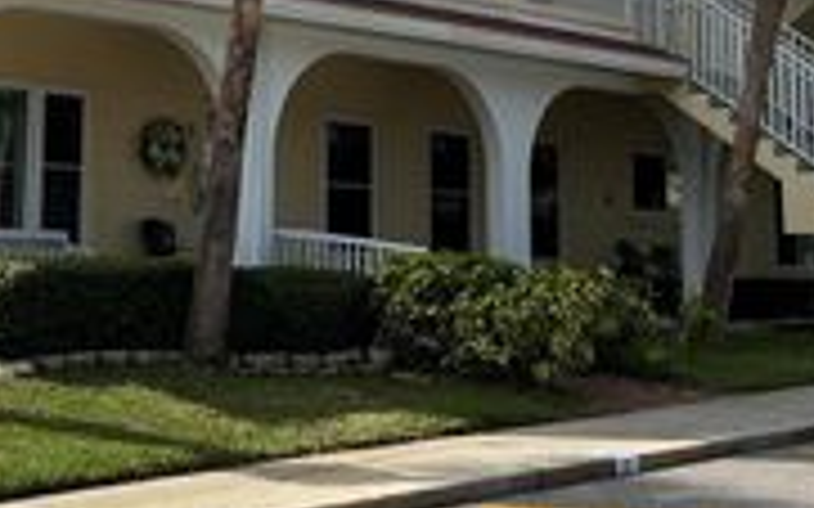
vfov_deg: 16.8
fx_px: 1685
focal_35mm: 76
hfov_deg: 26.7
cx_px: 166
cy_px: -2
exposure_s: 1/4149
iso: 50
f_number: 1.6
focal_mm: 5.1
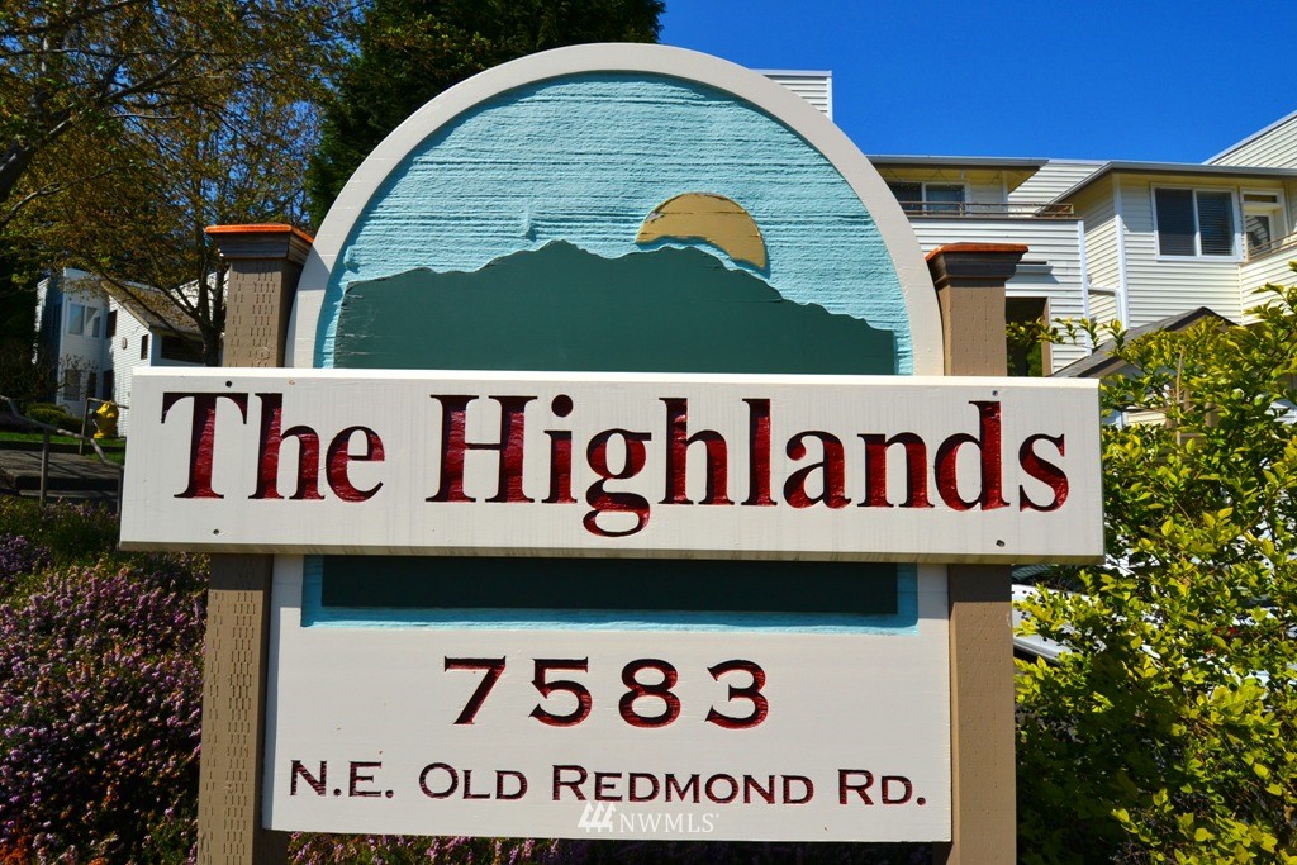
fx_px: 540
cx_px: 648
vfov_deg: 77.3
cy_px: 432
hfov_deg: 100.4
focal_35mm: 15
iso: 100
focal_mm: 10
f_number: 9
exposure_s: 1/320
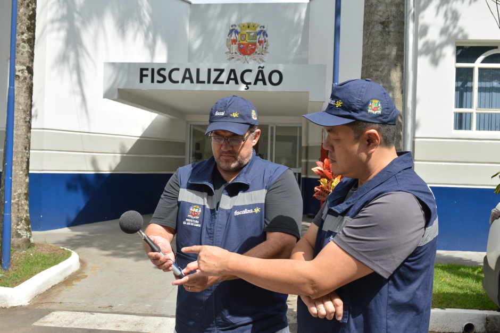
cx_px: 250
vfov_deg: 36.9
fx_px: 500
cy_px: 166
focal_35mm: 36
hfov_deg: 53.1
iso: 100
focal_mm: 24
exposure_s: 1/250
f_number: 8
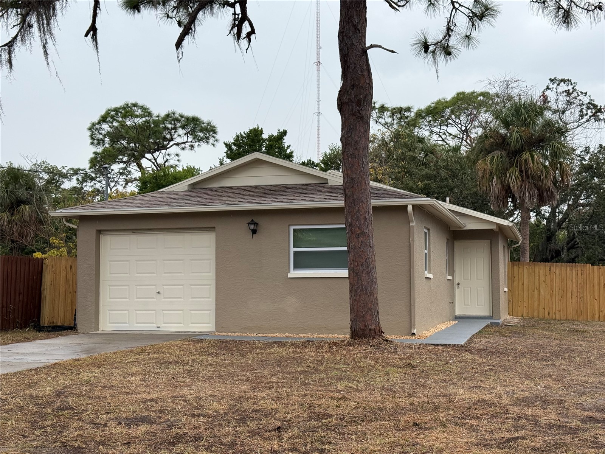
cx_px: 302
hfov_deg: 39.7
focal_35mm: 48
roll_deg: -0.1
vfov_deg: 30.3
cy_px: 227
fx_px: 839
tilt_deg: +3.5
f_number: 1.78
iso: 64
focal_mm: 6.76
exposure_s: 1/786
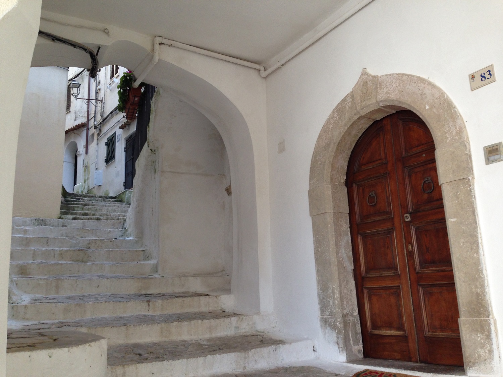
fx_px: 480
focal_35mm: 33
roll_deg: +2.3
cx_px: 252
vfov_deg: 42.9
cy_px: 188
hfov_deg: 55.4
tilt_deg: +13.5
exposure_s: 1/120
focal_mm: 4.12
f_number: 2.4
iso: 80
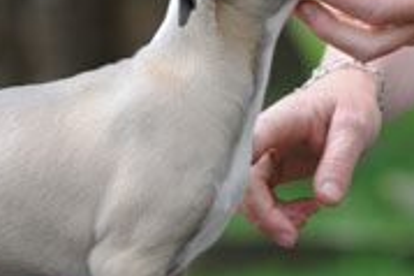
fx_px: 6078
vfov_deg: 2.6
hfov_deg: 3.9
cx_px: 60
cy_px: 198
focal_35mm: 529
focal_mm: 140
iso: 200
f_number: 5.6
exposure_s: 1/400
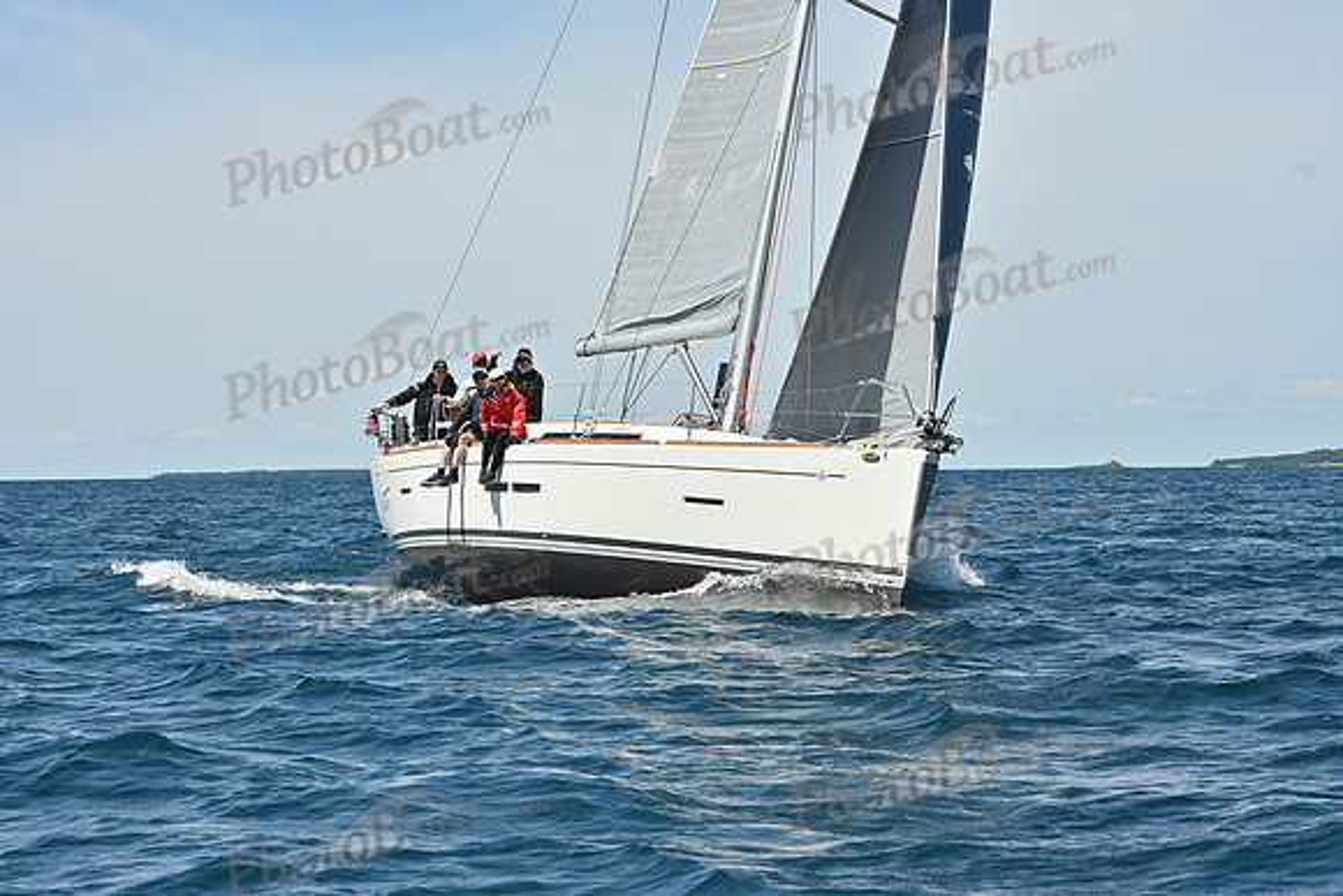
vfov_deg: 14.4
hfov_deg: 21.5
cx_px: 672
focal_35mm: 95
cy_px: 448
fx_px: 3545
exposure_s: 1/1000
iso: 320
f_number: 11
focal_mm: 95
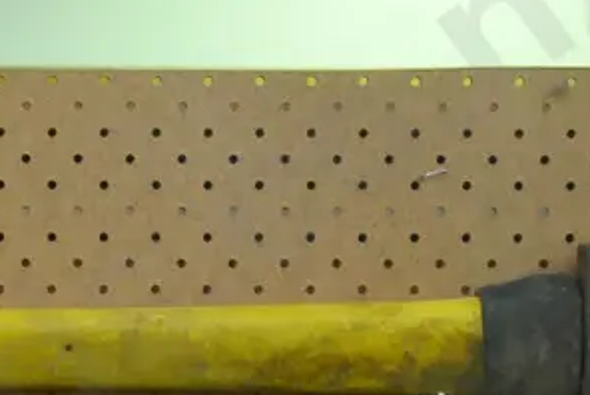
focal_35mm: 230
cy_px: 552
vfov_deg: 5.9
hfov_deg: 8.8
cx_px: -187
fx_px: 3773
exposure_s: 1/50
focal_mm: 32
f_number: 5.6
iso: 3200
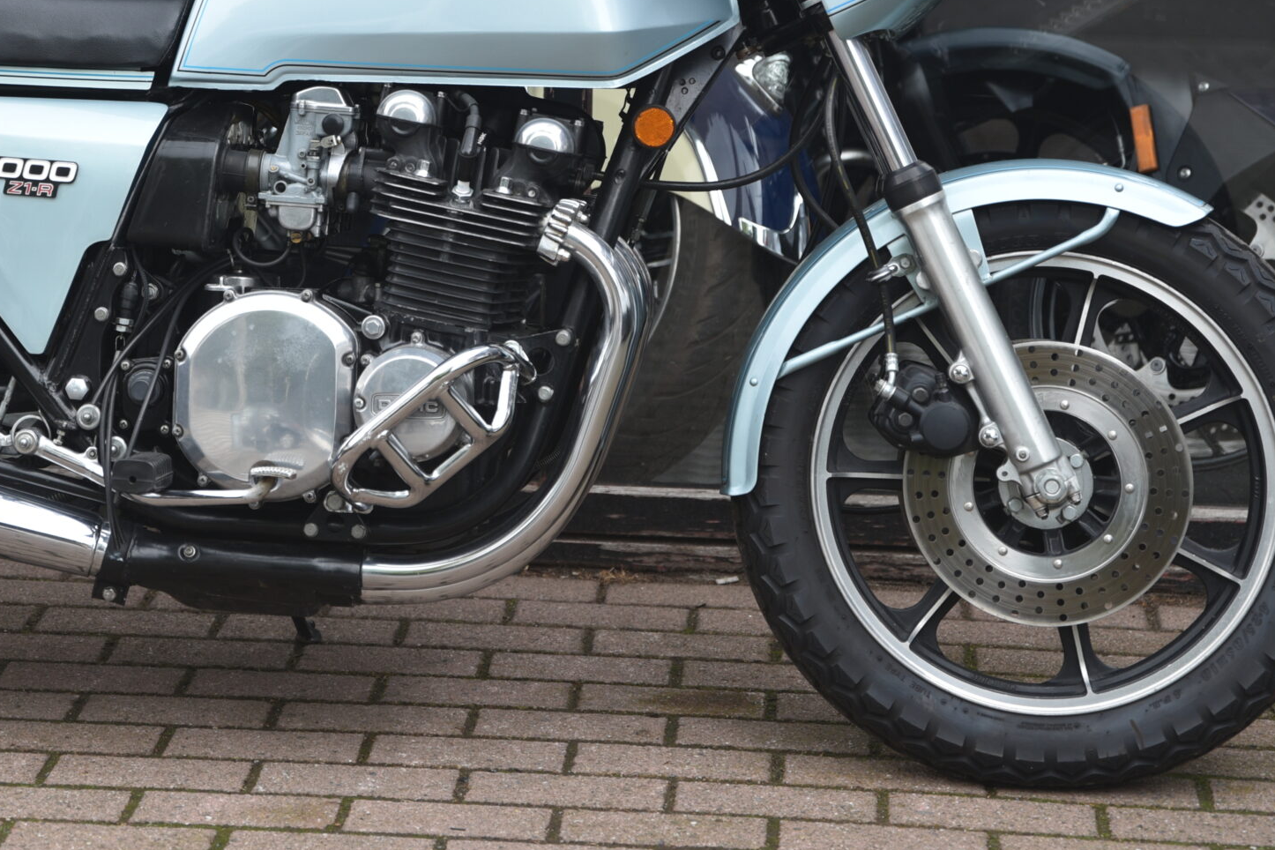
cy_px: 141
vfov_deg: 11.0
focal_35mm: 124
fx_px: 4391
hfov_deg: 16.4
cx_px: 342
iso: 100
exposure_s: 1/60
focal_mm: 70
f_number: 3.2
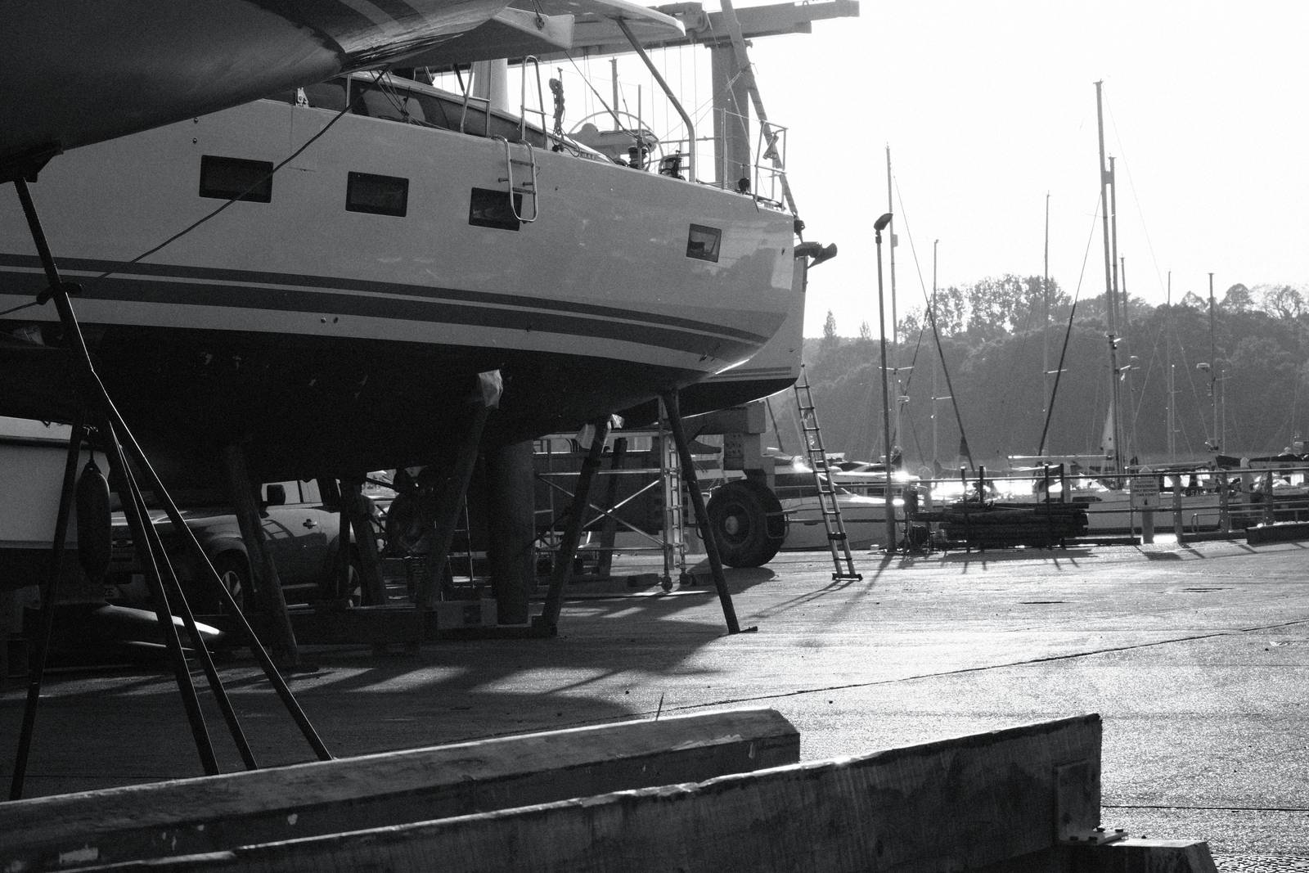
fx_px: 3818
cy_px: 436
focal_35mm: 105
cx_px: 654
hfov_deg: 19.5
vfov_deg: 13.0
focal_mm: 70
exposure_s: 1/450
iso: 640
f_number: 10
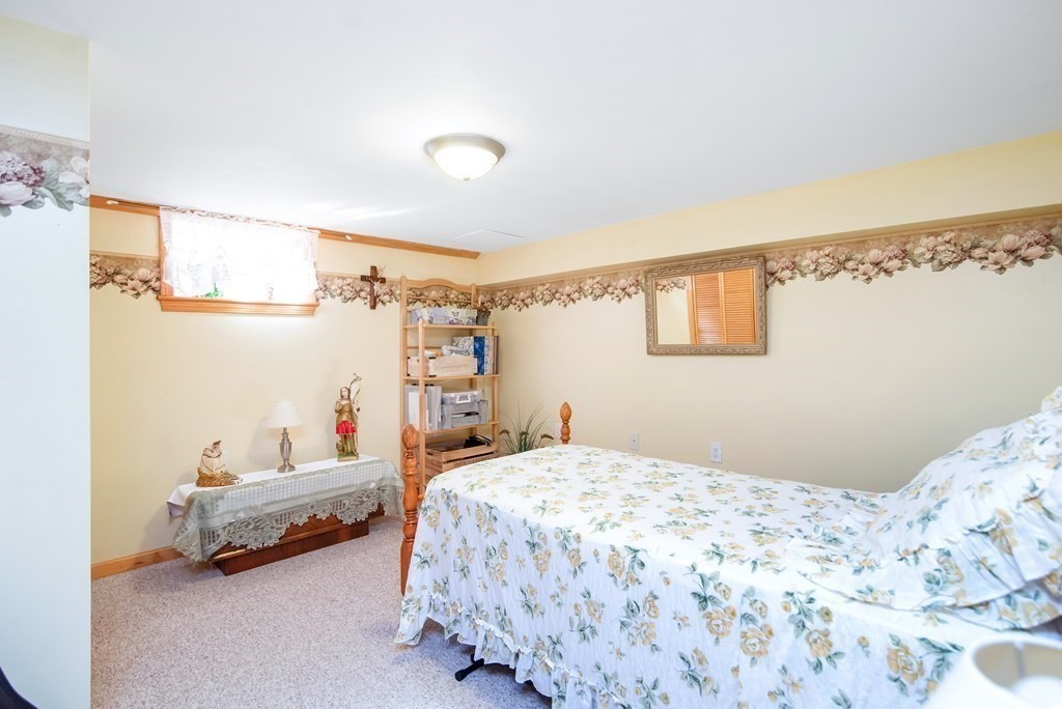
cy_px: 354
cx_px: 531
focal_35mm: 16
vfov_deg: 73.8
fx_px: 472
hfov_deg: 96.7
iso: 800
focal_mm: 16
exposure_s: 1/80
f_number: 4.5
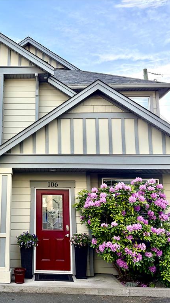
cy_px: 151
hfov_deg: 32.5
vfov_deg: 56.6
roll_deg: -0.6
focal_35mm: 35
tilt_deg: +11.0
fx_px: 281
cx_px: 28
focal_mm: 6.76
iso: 100
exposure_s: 1/2053
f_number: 1.78
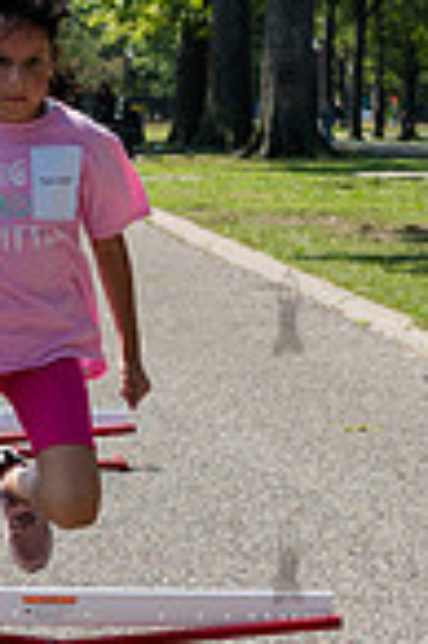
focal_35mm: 222
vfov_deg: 9.3
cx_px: 60
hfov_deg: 6.2
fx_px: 3968
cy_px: 313
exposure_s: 1/1250
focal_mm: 48
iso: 400
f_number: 5
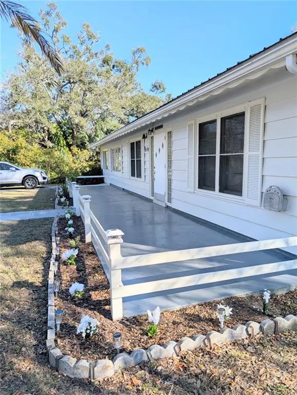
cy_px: 198
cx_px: 148
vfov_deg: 71.5
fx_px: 274
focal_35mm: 24
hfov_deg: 56.9
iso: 22
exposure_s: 1/656
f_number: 1.68
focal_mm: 6.9
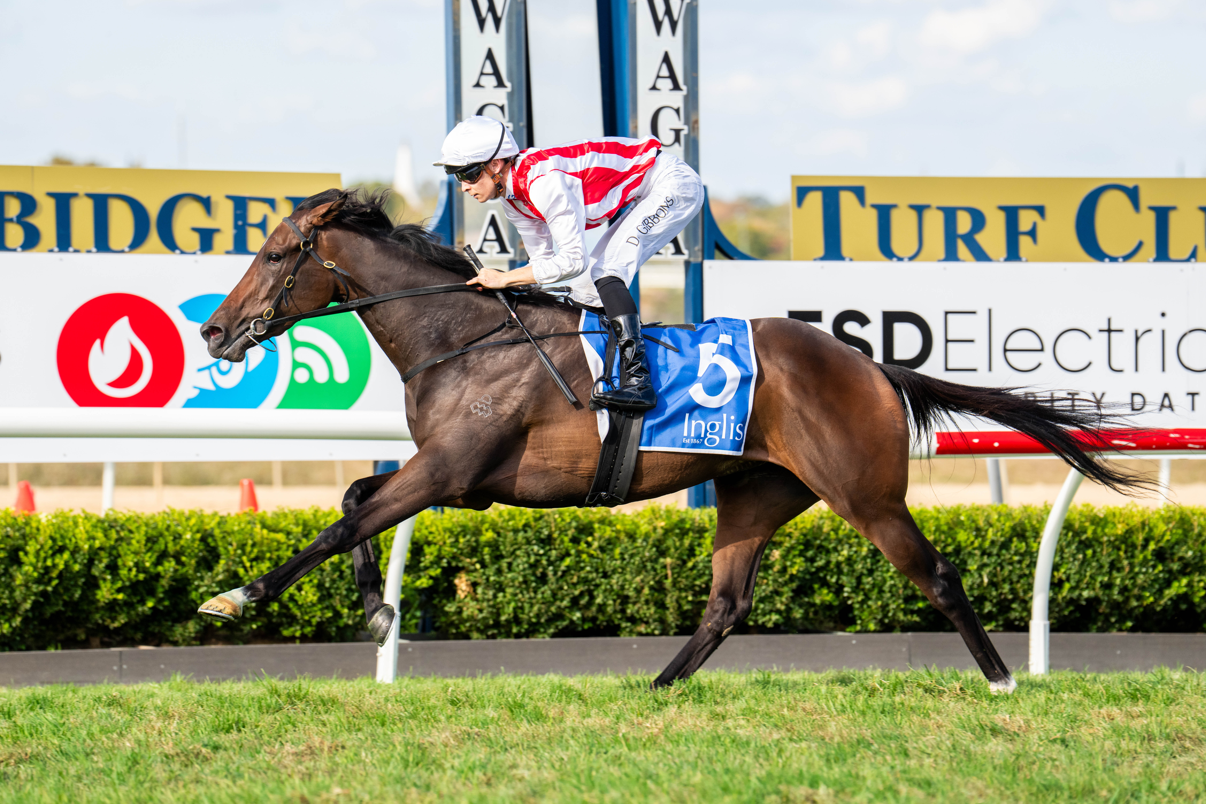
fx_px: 6030
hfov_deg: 11.4
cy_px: 402
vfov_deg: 7.6
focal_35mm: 180
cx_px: 603
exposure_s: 1/2000
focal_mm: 180
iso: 640
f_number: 4
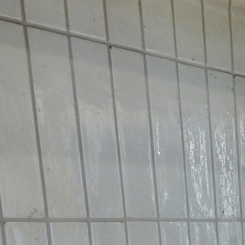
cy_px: 392
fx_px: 707
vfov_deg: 17.3
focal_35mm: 88
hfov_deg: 17.1
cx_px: 402
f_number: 8
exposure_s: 1/15
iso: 400
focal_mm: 19.5
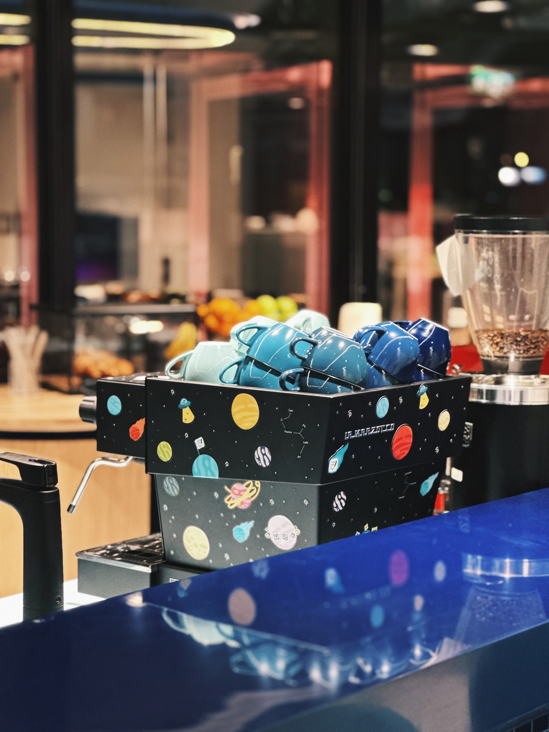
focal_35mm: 77
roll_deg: +0.3
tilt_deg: -4.1
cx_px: 274
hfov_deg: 19.1
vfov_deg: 25.3
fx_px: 1628
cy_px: 366
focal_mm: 9
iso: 320
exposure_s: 1/20
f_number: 2.8
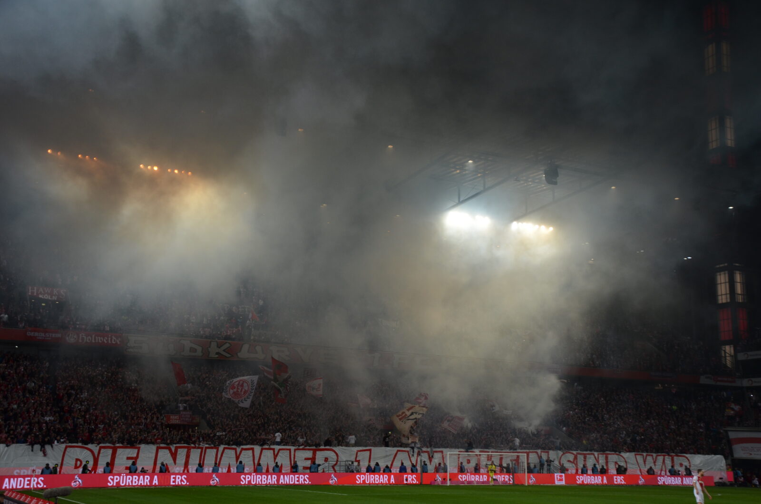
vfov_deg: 31.8
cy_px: 252
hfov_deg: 46.5
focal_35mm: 42
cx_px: 380
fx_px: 886
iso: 280
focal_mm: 28
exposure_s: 1/125
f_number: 5.6
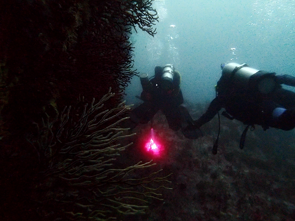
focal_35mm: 25
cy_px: 110
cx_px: 148
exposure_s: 1/40
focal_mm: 4.5
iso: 800
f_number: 2.8
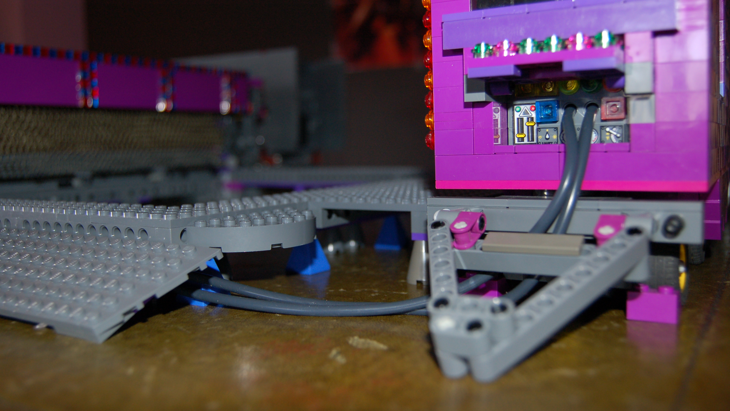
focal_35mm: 37
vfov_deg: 32.4
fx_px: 707
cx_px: 364
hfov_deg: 54.6
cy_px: 185
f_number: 3.8
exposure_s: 1/60
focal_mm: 23
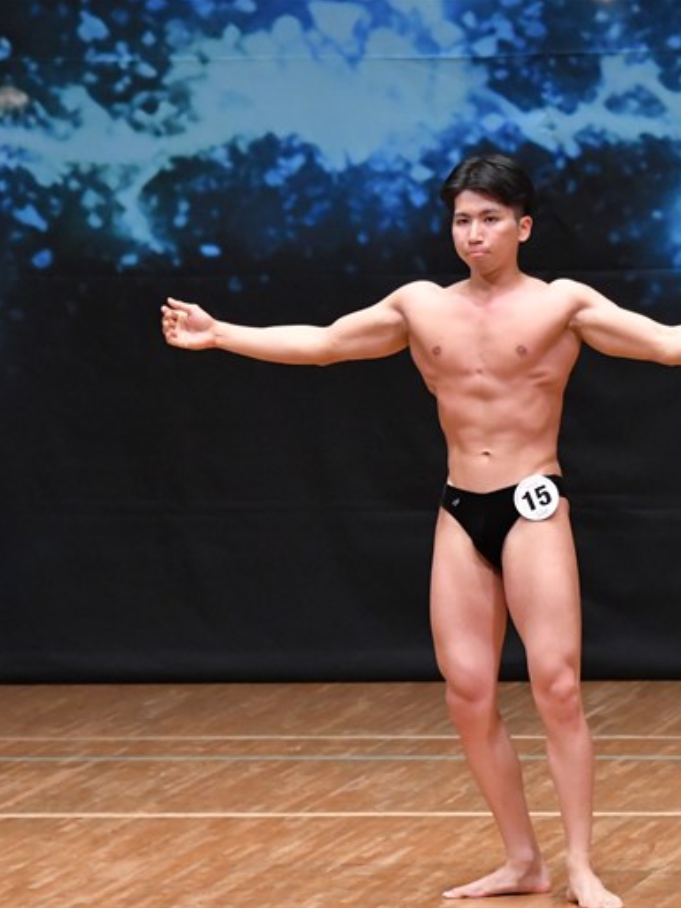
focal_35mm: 392
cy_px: 453
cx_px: 463
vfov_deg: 5.1
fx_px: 10278
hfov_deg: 3.8
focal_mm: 180
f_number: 5.6
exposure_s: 1/400
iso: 6400
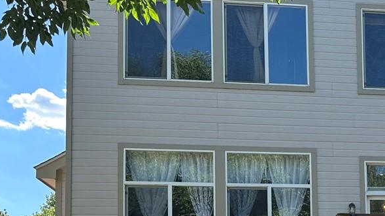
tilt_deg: +6.6
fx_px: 725
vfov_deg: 16.2
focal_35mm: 71
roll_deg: +1.5
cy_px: 271
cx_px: 399
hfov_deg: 27.7
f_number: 1.78
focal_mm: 6.86
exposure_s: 1/1374
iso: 80
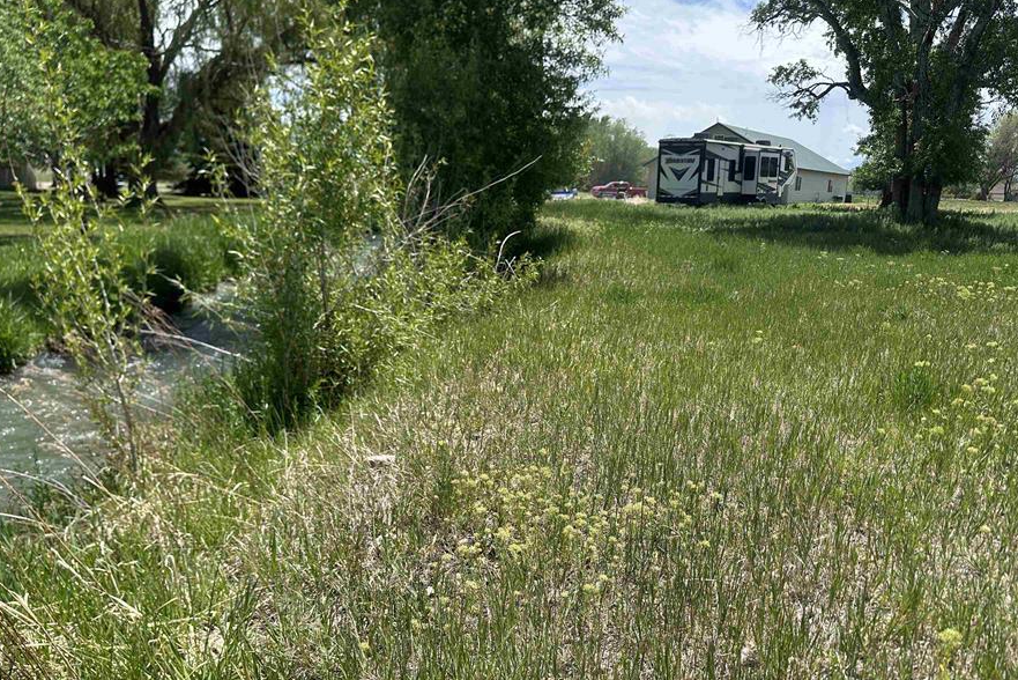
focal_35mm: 29
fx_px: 820
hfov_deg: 63.4
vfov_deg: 44.7
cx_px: 580
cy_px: 422
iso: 80
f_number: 1.78
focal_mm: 6.86
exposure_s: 1/2967
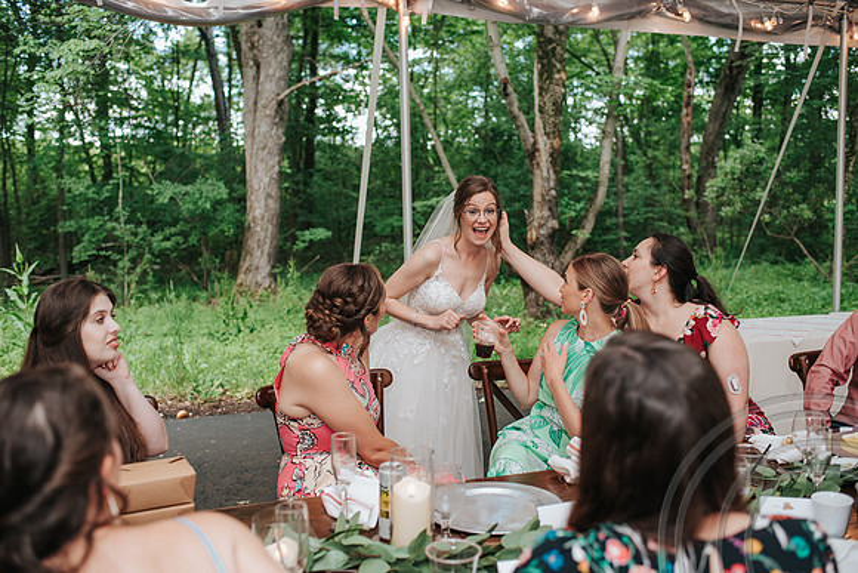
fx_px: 854
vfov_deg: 37.1
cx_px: 429
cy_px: 286
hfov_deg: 53.4
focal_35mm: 36
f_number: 2.8
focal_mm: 35
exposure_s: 1/200
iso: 1000
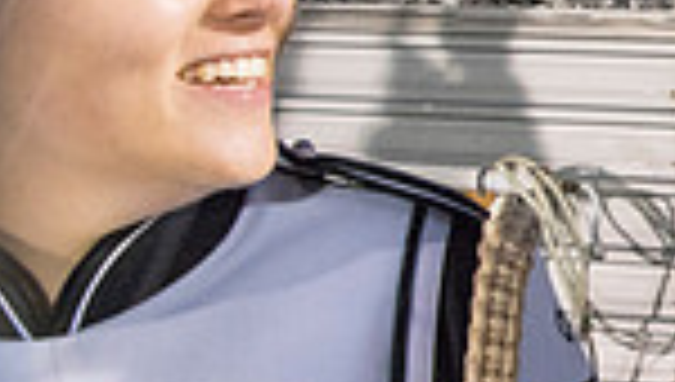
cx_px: 1192
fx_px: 1739
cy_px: 25
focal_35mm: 97
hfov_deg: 17.9
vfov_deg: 12.4
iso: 3200
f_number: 5.6
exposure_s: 1/160
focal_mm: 24
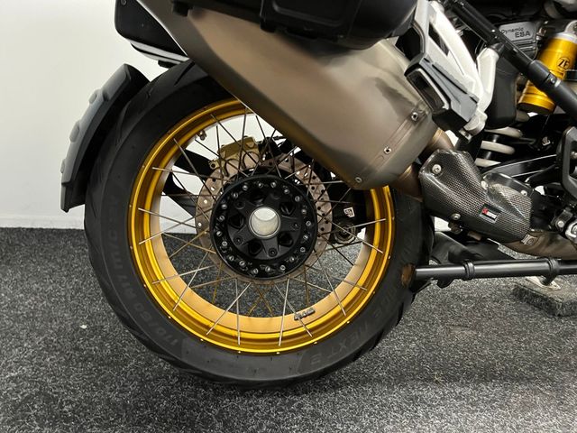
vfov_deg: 53.1
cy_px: 216
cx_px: 288
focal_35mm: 26
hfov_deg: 67.3
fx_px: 433
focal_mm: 5.1
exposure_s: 1/33
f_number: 1.6
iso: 500
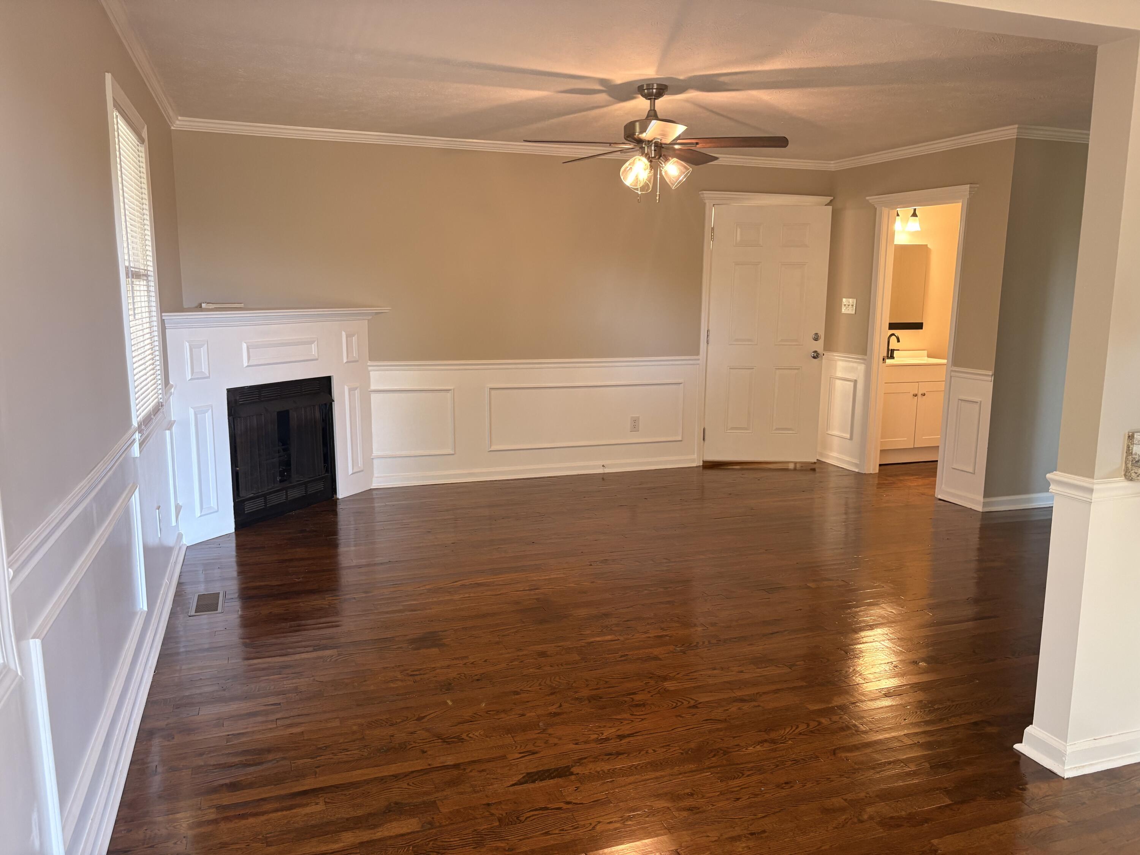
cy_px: 428
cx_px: 570
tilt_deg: -9.1
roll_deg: +0.1
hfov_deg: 67.3
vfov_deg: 53.1
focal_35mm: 26
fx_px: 856
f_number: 1.6
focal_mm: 5.96
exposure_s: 1/71
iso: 125
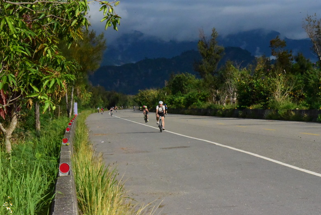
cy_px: 108
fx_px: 1160
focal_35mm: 130
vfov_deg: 10.6
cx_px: 160
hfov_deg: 15.8
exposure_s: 1/4000
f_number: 32
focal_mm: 130
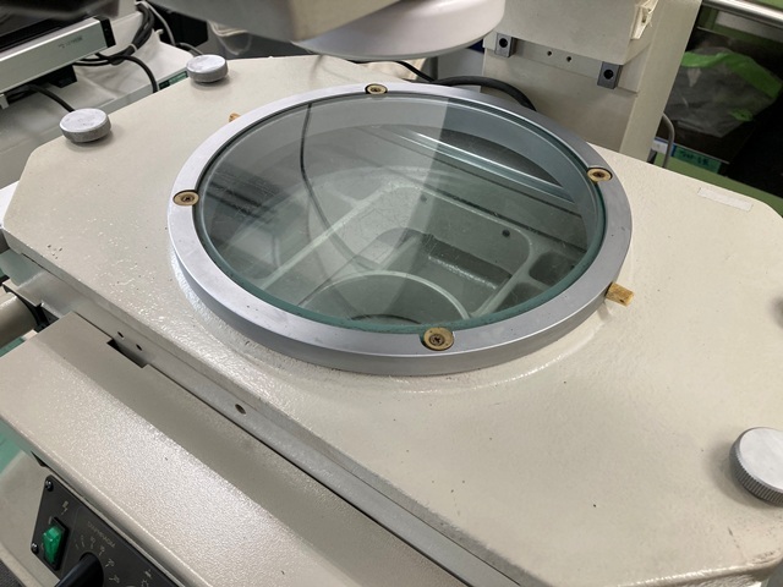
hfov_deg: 63.4
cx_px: 392
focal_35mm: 28
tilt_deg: -44.3
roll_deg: -1.2
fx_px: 633
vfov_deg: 49.7
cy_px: 294
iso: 64
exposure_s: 1/60
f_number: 1.8
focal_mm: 3.99
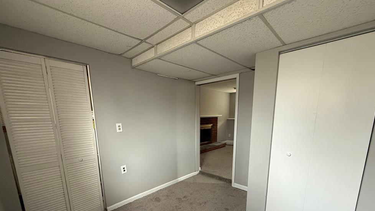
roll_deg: +0.6
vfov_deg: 64.9
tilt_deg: -10.7
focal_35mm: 16
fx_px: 159
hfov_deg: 99.4
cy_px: 145
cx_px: 190
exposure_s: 1/88
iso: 400
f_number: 2.2
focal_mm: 2.22
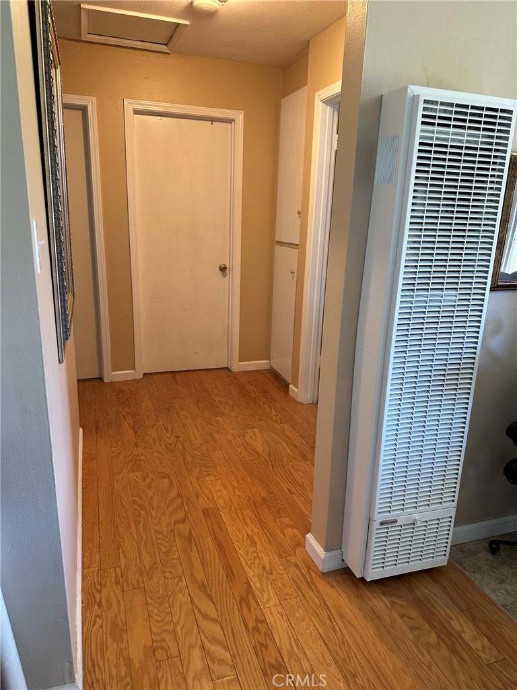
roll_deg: -2.3
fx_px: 478
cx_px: 258
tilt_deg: -15.5
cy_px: 345
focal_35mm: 24
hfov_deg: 56.8
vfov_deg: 71.6
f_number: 1.78
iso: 160
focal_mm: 6.86
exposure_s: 1/60
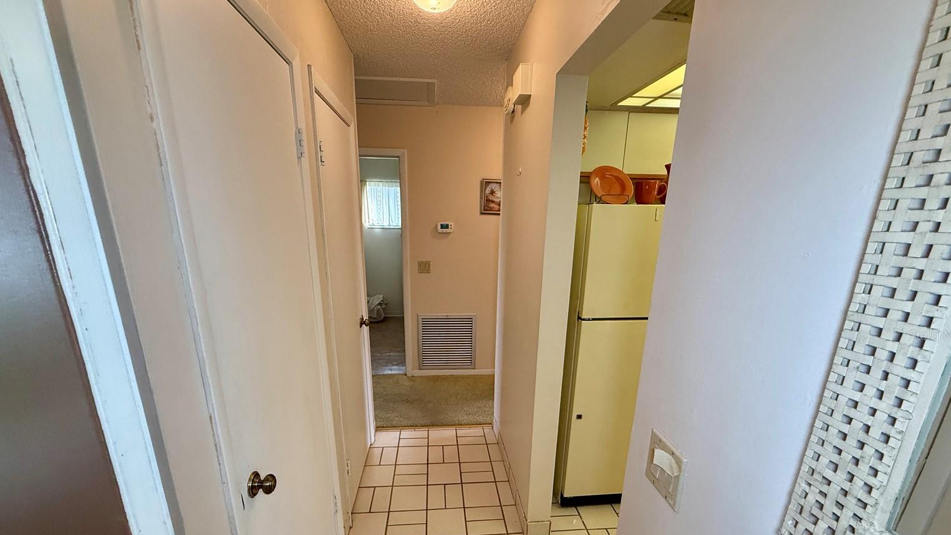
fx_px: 403
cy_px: 335
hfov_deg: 99.4
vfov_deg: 66.1
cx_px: 470
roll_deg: -0.4
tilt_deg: -16.6
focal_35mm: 16
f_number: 2.2
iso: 320
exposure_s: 1/120
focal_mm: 2.22
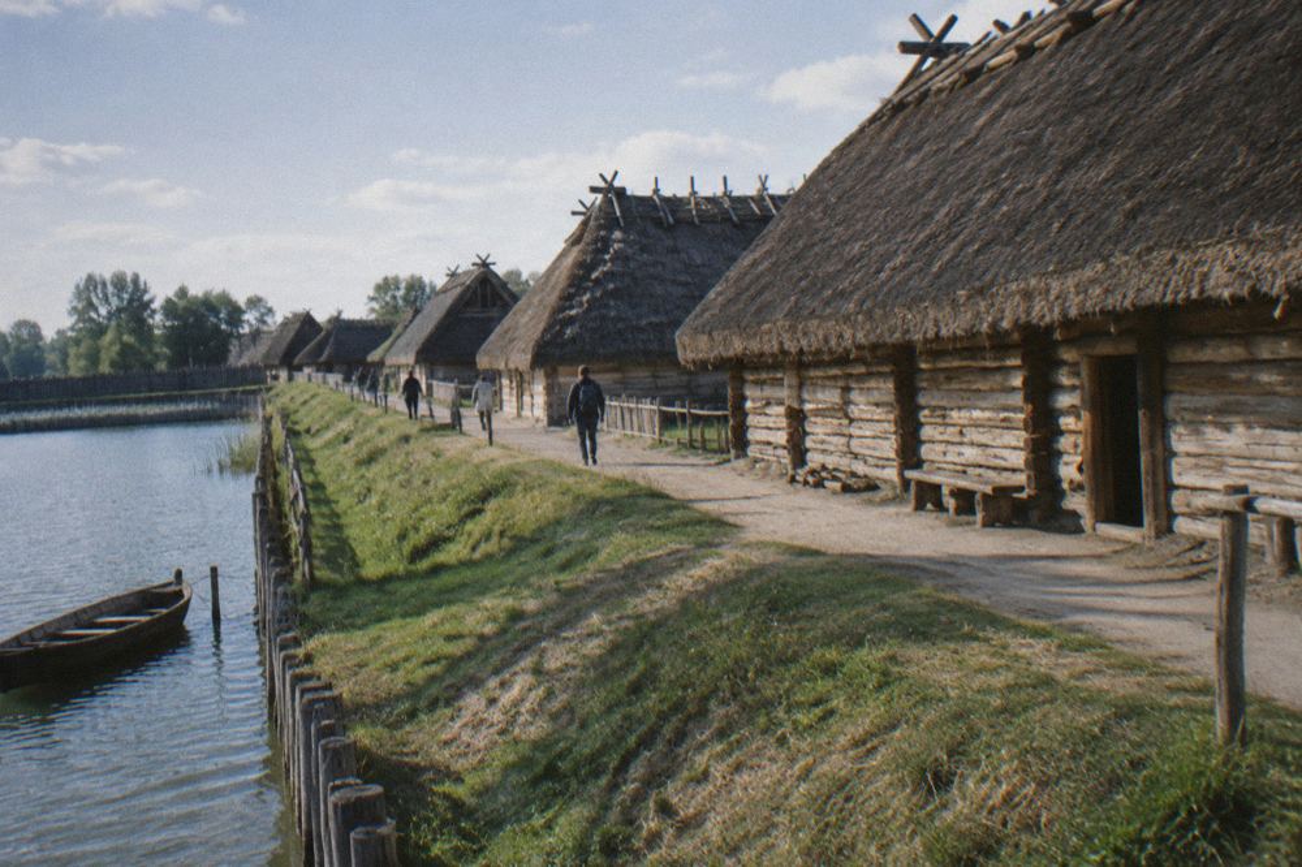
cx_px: 651
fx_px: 1446
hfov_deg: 48.5
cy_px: 434
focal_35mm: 40
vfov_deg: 33.4
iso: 500
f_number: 6.3
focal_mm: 40
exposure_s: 1/800
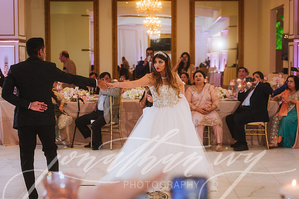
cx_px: 158
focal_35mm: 74
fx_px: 614
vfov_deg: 18.5
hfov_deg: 27.4
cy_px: 100
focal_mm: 70
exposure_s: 1/200
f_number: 2.8
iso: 800
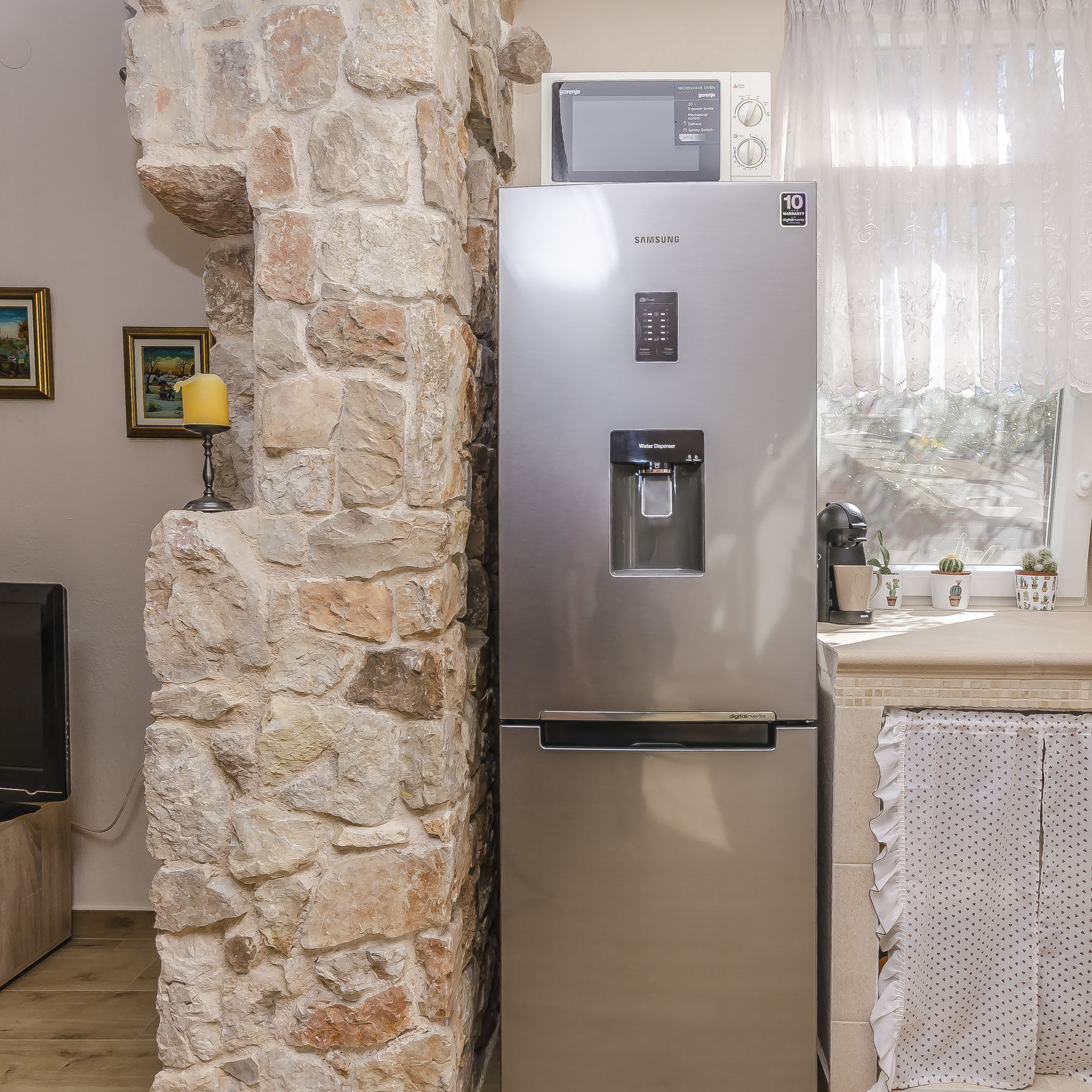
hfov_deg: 74.6
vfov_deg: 74.8
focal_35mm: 20
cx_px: 607
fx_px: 714
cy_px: 538
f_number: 8
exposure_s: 1/200
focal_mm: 10
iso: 100
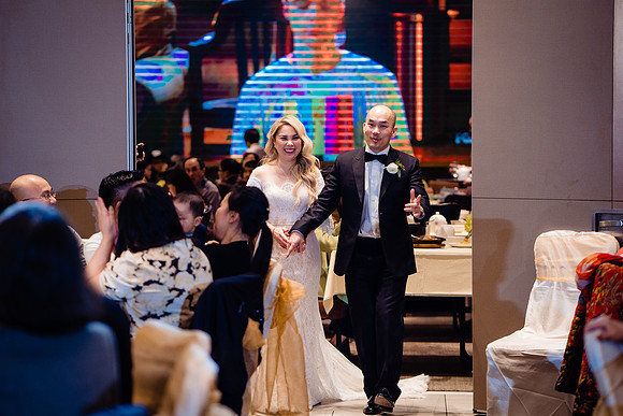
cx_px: 325
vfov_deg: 14.7
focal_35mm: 93
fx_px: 1608
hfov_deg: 21.9
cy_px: 201
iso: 1000
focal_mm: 85
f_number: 2.2
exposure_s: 1/200
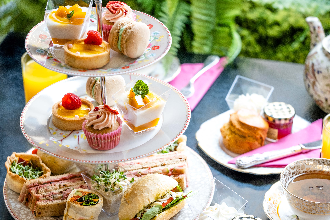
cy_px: 110
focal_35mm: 120
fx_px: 1100
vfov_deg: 11.4
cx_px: 165
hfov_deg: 17.1
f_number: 3.6
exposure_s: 1/250
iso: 400
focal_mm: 80
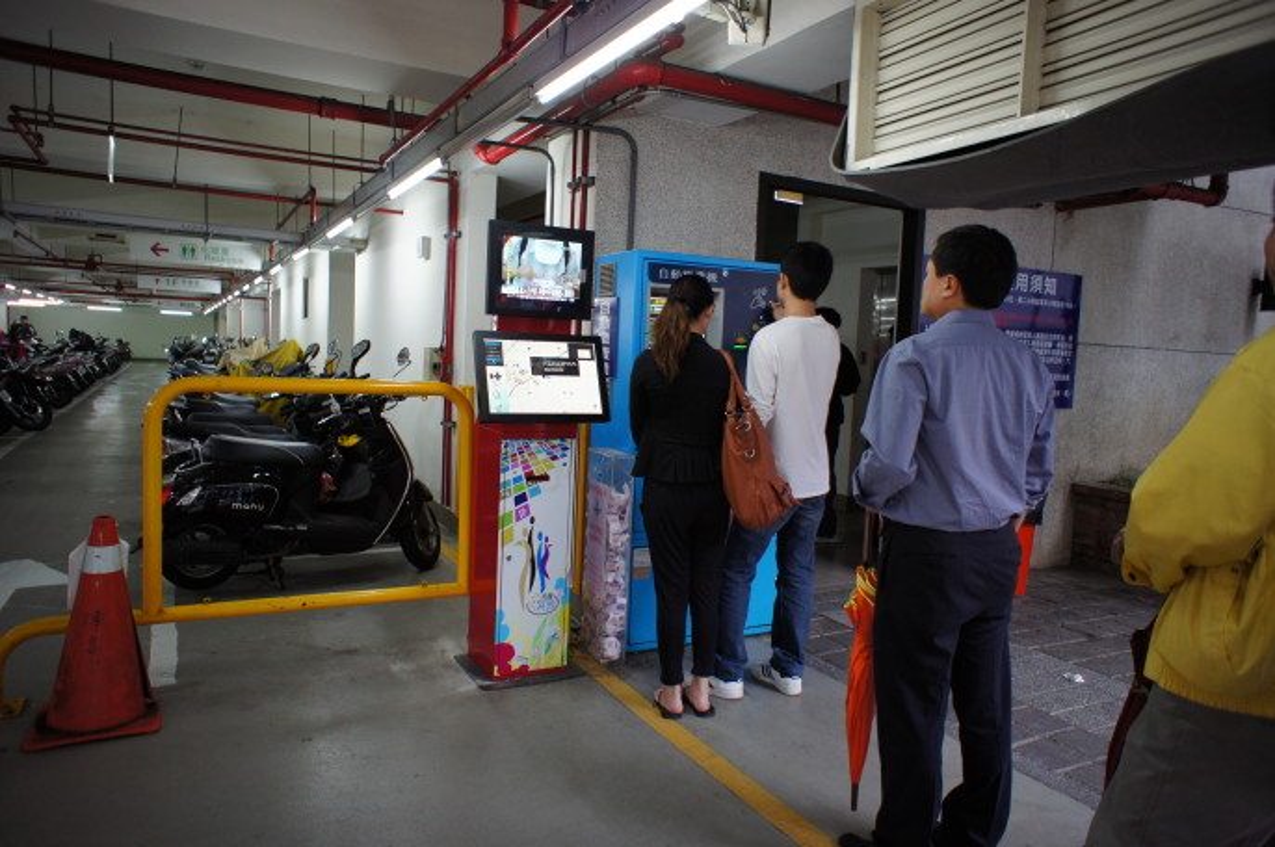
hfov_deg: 73.8
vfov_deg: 53.0
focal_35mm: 24
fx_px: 849
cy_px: 424
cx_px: 638
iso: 400
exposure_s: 1/30
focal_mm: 16
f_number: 2.8
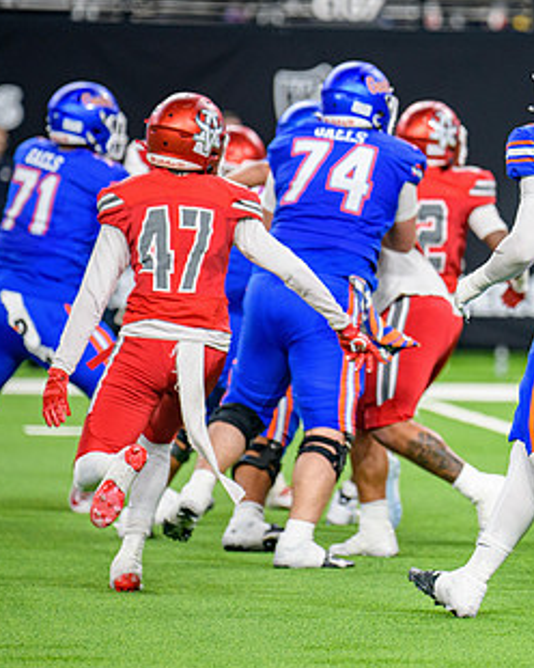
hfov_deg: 3.7
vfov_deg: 4.6
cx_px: 594
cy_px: 329
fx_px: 8337
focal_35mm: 422
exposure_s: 1/400
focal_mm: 240
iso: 1000
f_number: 2.8
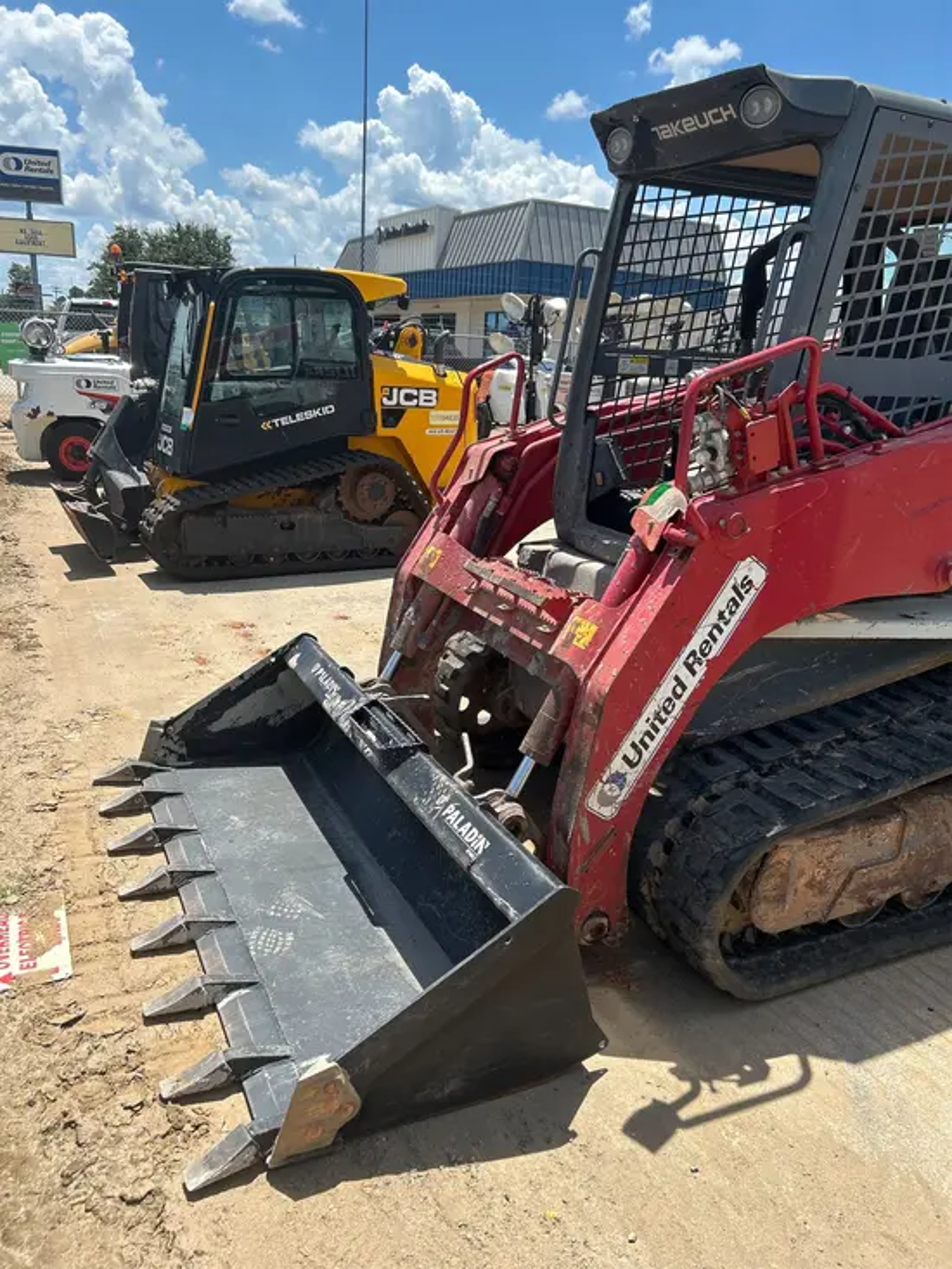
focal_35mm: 26
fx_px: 953
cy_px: 634
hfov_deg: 53.1
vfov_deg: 67.3
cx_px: 476
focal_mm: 5.7
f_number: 1.5
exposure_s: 1/2915
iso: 50
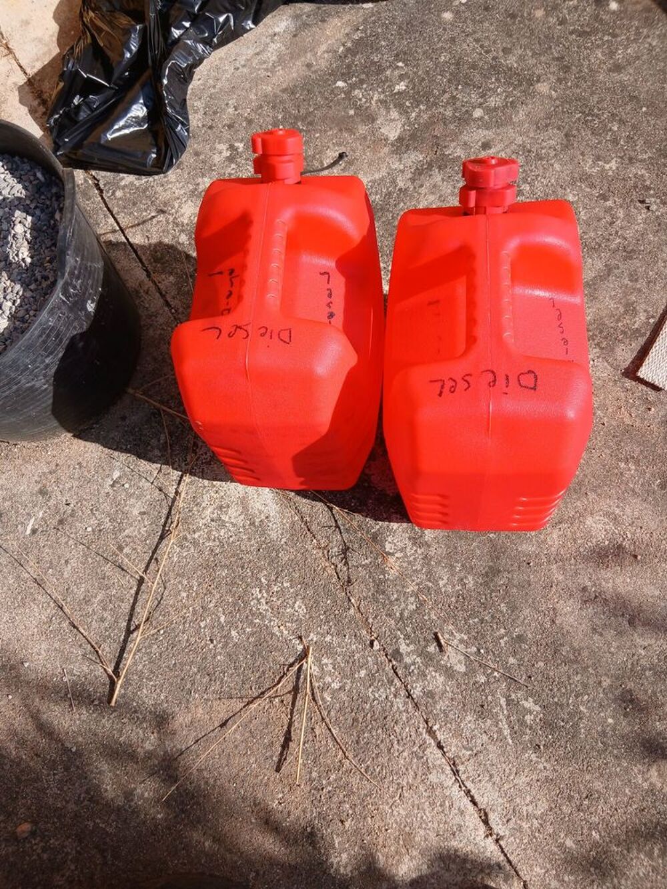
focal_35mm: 26
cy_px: 444
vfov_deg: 67.3
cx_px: 334
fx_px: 668
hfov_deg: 53.1
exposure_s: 1/353
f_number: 1.8
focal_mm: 3.98
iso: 20
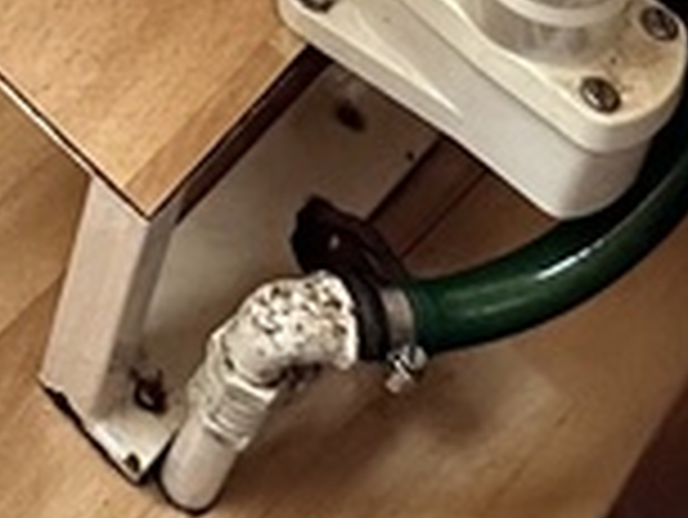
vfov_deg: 10.0
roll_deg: +3.2
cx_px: -594
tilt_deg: -34.3
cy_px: -1045
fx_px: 2188
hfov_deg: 15.2
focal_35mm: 110
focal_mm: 2.22
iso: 160
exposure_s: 1/99
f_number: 2.2
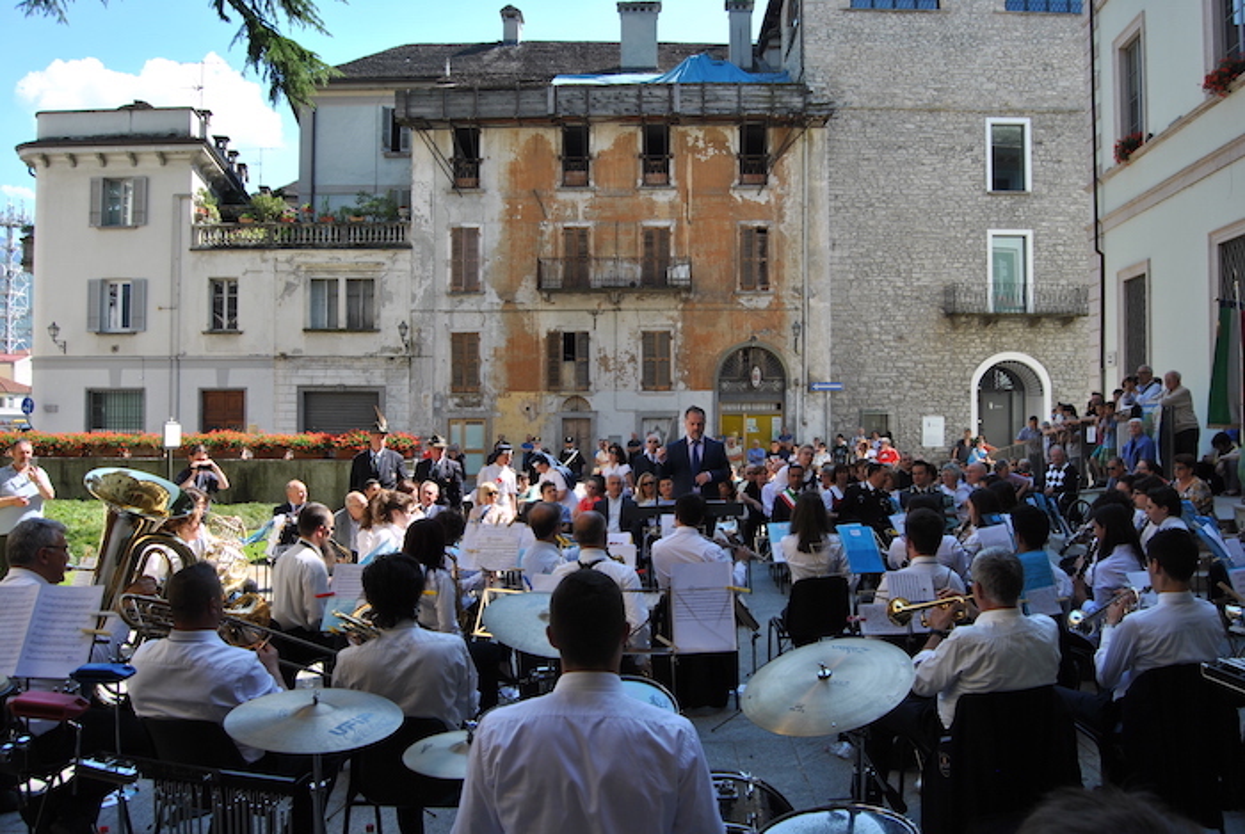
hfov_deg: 67.3
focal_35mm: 27
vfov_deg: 48.1
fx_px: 935
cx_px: 622
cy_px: 417
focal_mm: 18
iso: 100
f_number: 6.3
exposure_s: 1/200
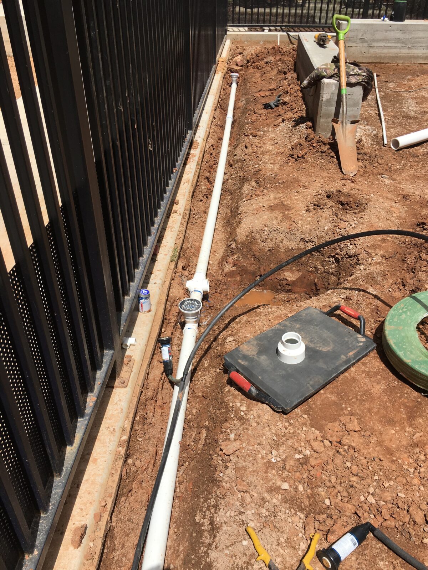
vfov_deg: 61.7
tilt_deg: -34.7
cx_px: 214
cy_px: 285
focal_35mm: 29
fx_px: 478
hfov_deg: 48.2
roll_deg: +0.8
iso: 25
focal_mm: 4.15
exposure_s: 1/2079
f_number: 2.2
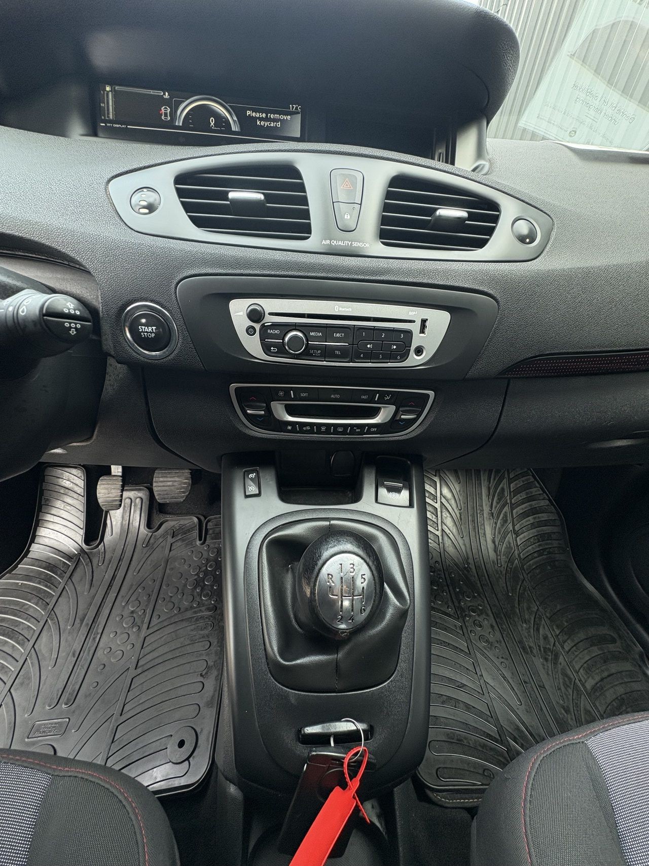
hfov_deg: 85.7
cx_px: 324
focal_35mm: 14
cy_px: 433
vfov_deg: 102.1
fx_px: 350
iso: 160
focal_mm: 2.22
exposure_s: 1/99
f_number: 2.2
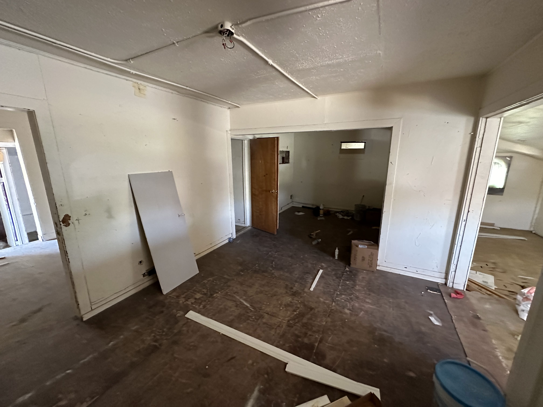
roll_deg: +0.0
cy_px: 204
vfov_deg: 85.7
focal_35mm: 14
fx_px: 220
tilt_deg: -12.1
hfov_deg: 102.1
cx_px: 272
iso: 1250
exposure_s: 1/60
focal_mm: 2.22
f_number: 2.2
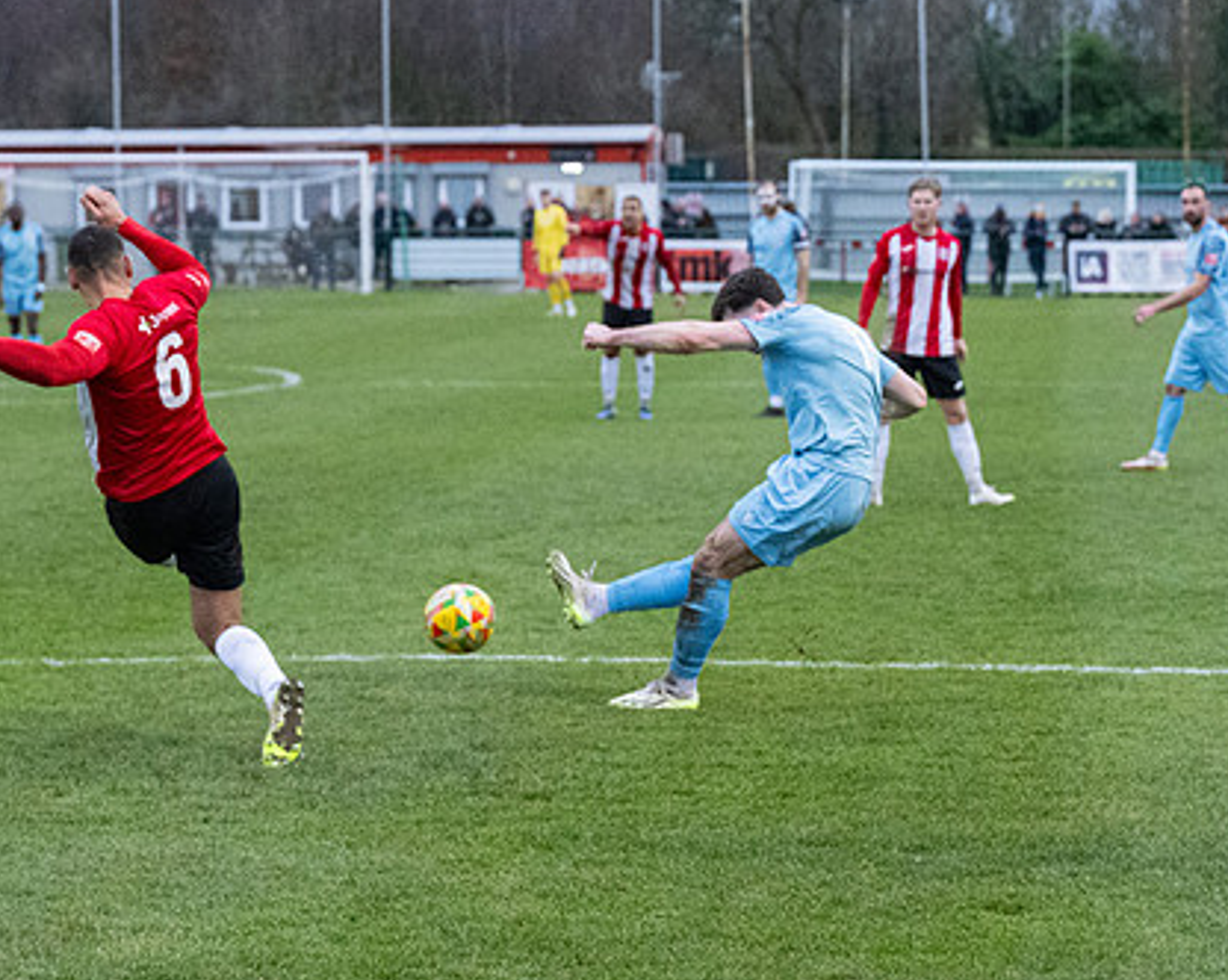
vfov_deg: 9.4
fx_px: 5991
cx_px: 809
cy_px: 531
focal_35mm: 165
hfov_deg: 11.7
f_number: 4
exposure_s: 1/1250
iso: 5000
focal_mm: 77
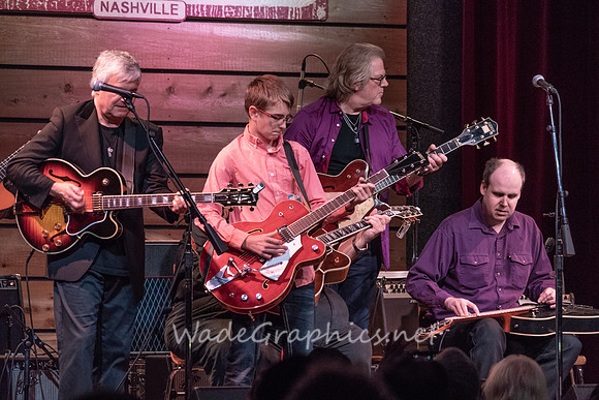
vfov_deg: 5.7
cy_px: 200
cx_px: 300
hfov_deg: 8.6
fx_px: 3994
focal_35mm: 240
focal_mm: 240
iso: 6400
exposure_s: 1/100
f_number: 8
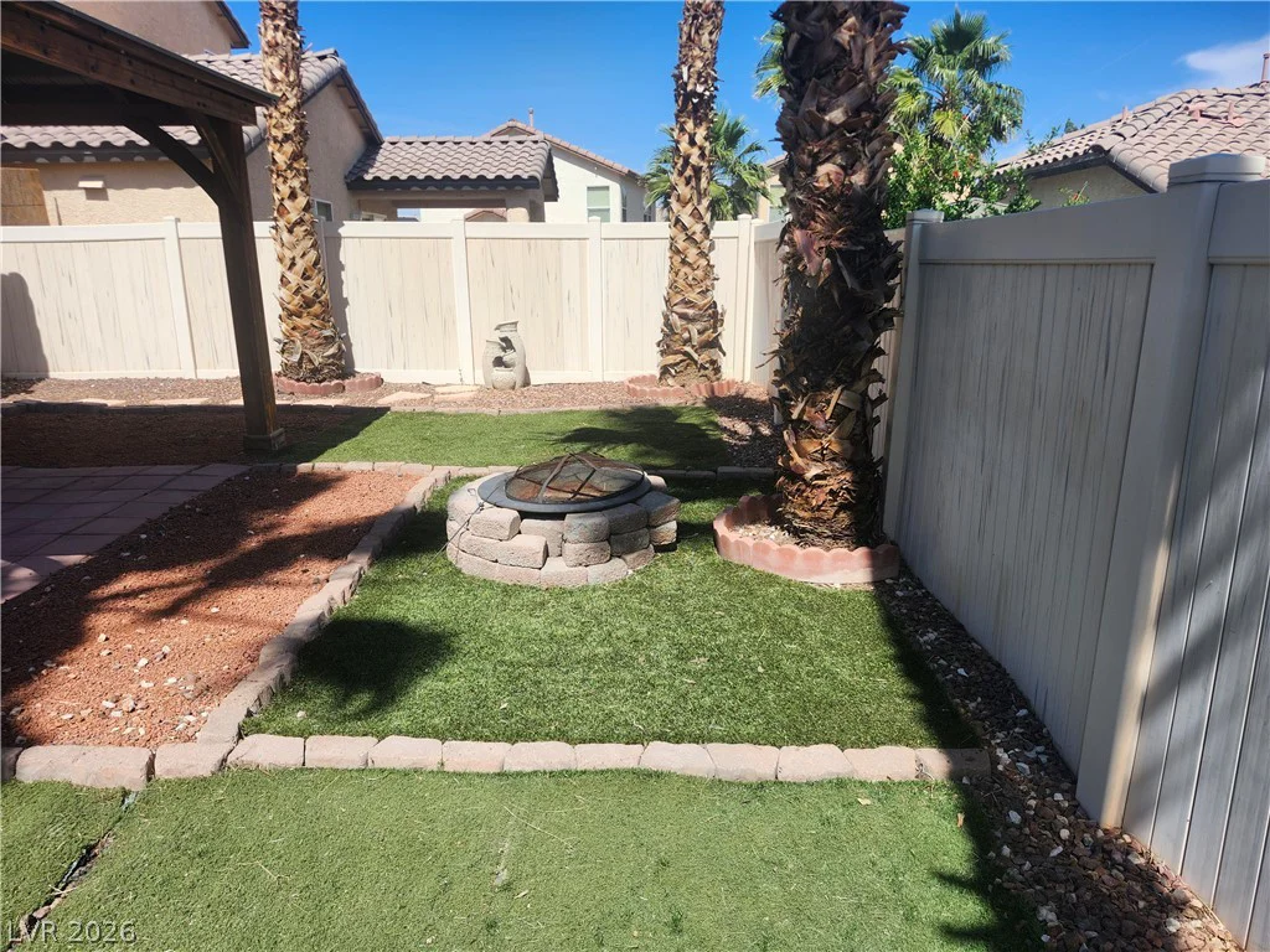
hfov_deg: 73.9
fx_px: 844
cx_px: 635
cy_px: 476
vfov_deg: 58.9
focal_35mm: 23
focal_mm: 5.54
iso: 25
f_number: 1.8
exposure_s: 1/1501
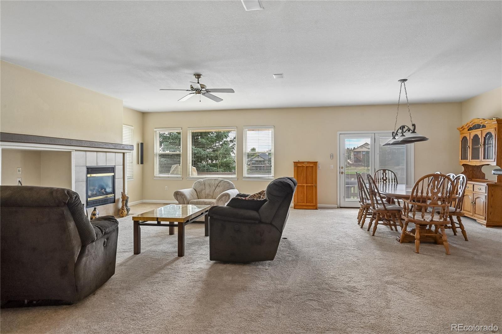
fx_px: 286
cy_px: 167
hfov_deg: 82.6
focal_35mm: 20
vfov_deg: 60.7
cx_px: 251
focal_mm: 20.5
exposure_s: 1/60
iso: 400
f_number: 10
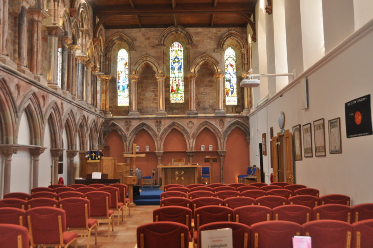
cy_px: 124
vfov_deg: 36.8
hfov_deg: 53.2
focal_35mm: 36
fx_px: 372
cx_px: 186
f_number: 3.8
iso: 800
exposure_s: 1/125
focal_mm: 24
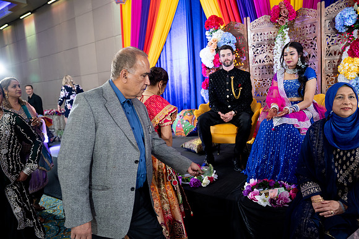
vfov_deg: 53.2
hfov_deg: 73.7
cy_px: 120
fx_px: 239
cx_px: 180
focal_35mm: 24
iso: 1250
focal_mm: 24
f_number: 2.8
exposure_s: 1/125
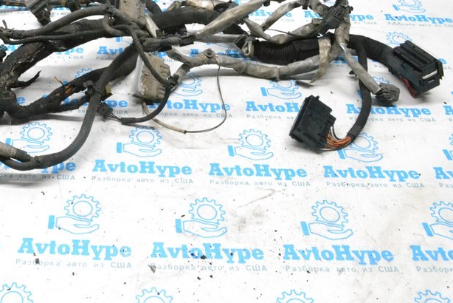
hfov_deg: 41.8
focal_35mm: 45
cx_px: 93
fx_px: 566
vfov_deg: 29.2
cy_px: 56
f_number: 9
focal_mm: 18
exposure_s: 1/160
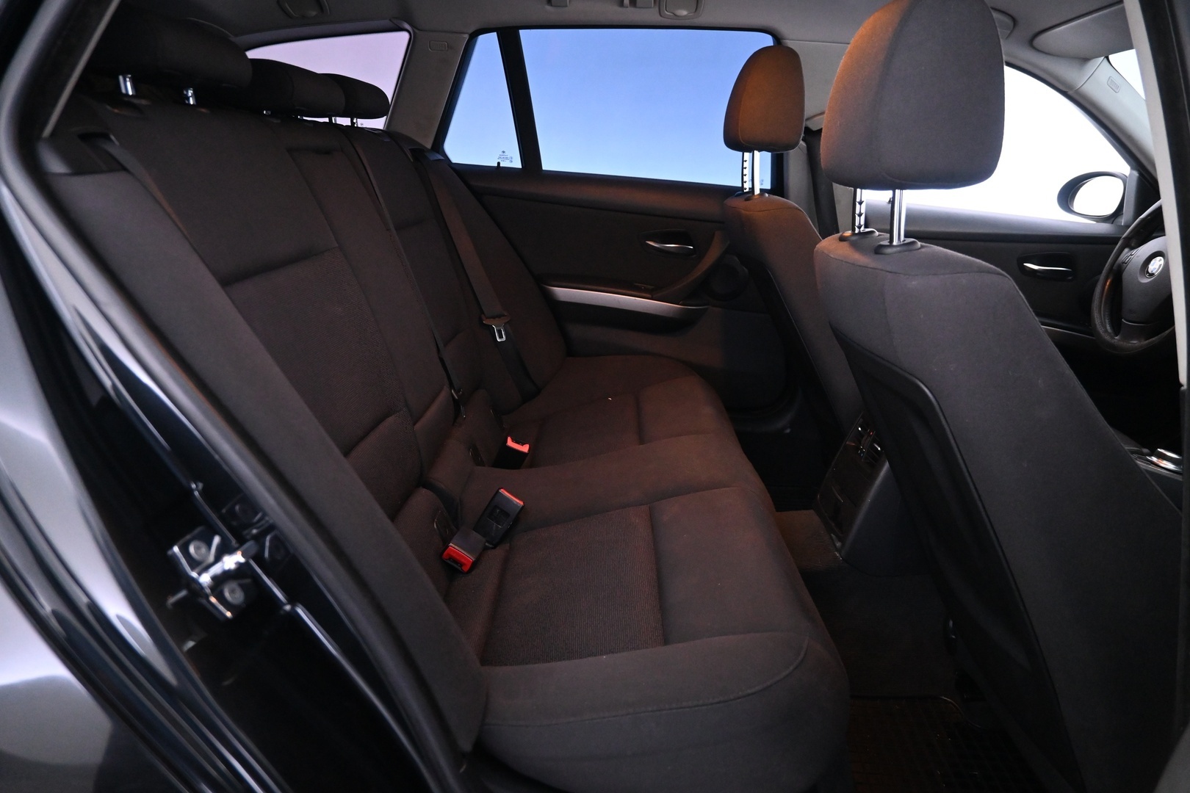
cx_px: 595
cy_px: 396
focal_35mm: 24
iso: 3600
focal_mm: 16
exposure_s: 1/25
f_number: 3.5
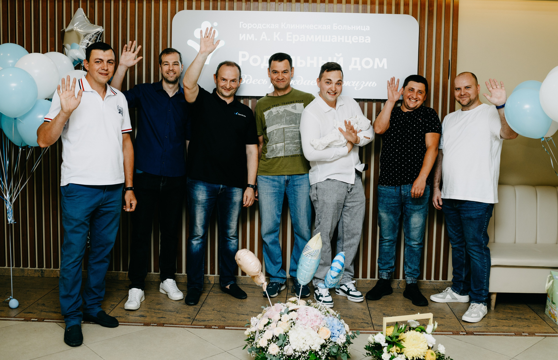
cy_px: 161
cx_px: 298
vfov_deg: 34.4
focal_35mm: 38
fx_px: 580
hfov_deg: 51.4
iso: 200
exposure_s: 1/160
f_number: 4
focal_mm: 35
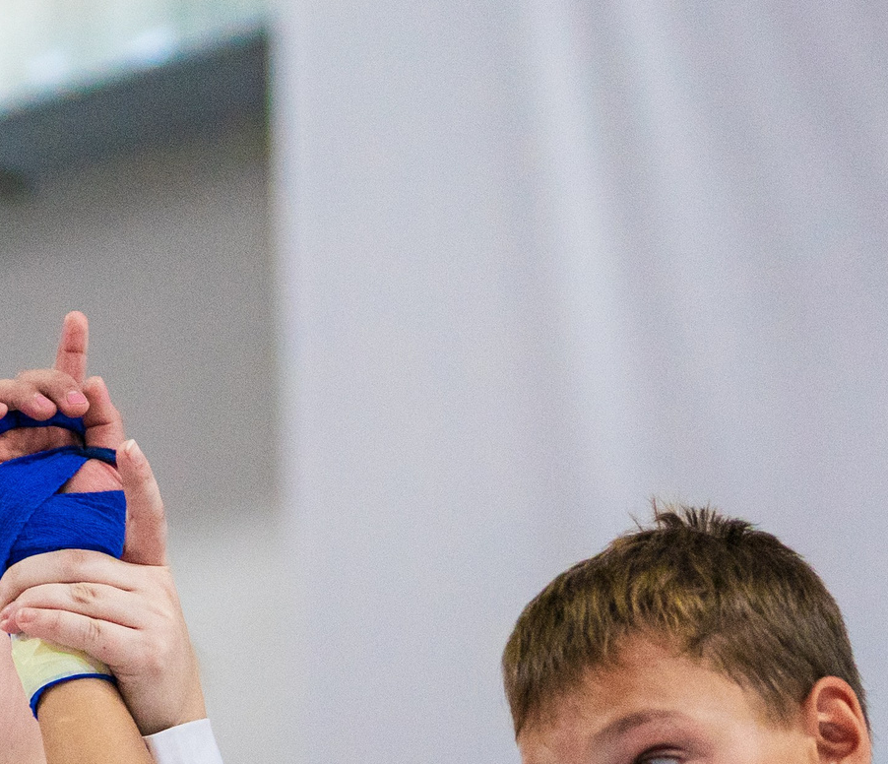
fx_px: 6768
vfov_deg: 6.4
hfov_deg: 7.5
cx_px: 74
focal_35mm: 250
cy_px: 893
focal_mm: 75
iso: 1600
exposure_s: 1/800
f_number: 2.5
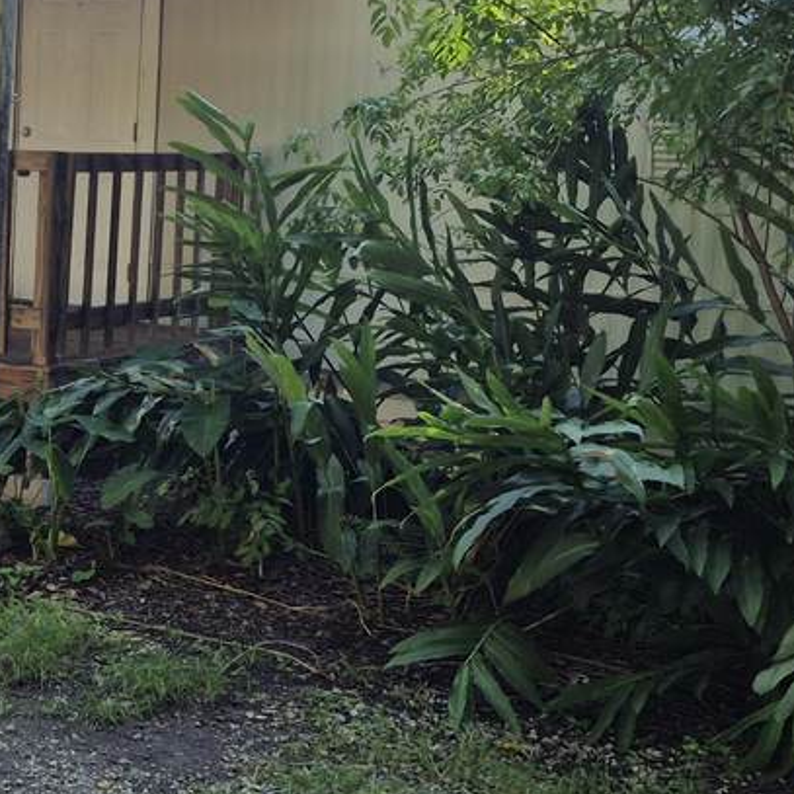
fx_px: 1661
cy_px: 326
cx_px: 105
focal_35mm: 64
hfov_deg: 26.2
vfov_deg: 26.8
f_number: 1.8
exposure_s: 1/980
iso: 25
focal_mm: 5.4
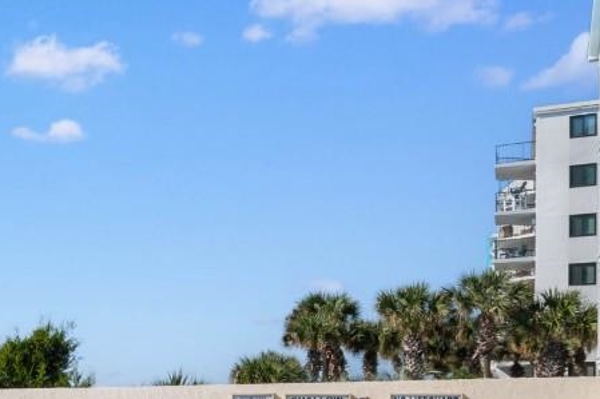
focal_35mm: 65
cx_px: -241
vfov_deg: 20.2
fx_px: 1083
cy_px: 411
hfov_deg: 25.3
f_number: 10
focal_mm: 12
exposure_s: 1/400
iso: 100
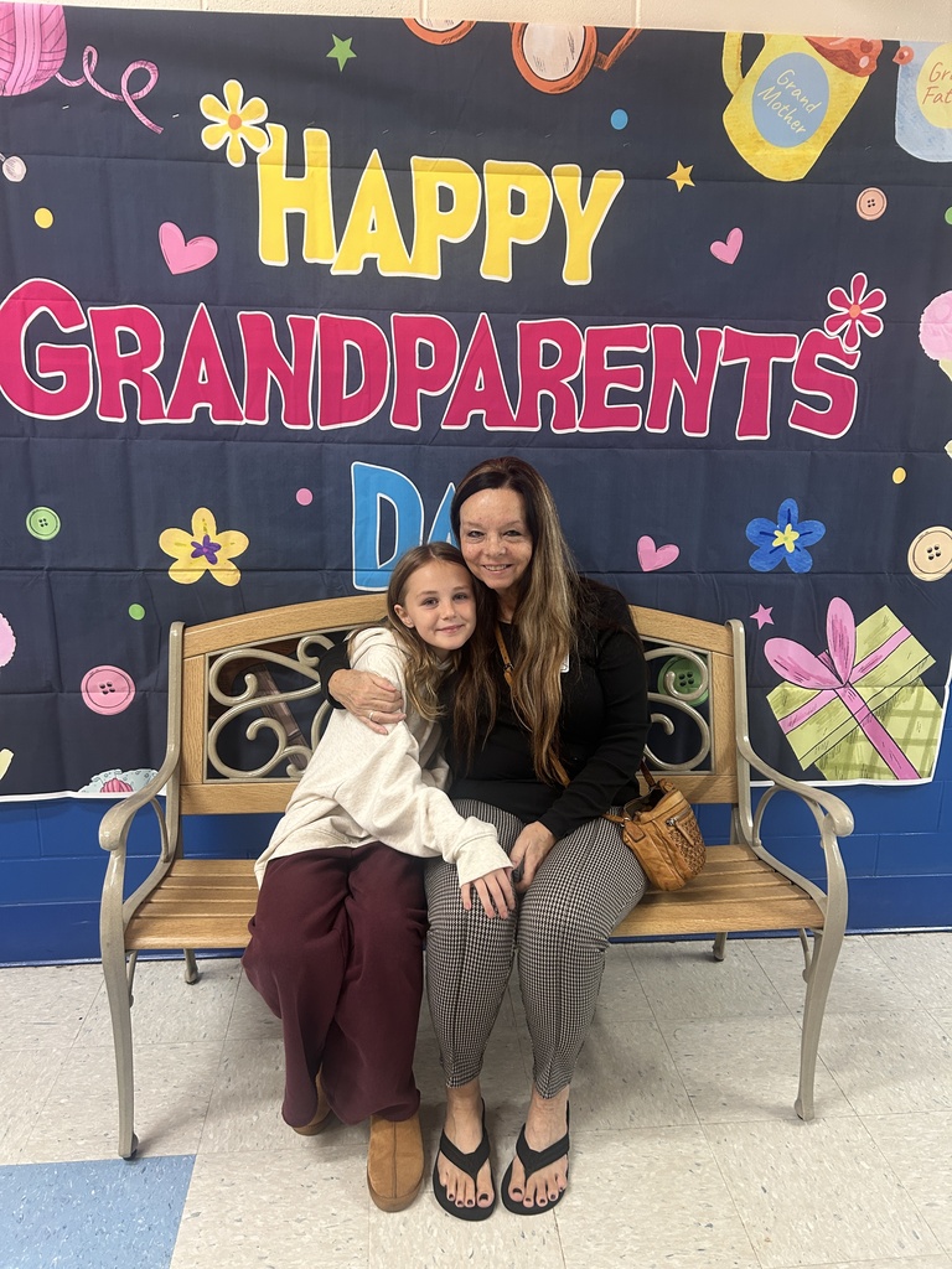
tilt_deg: -14.1
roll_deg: -1.1
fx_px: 953
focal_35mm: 26
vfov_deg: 67.3
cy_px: 634
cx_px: 476
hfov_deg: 53.1
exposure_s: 1/60
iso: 160
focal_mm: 5.7
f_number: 1.5
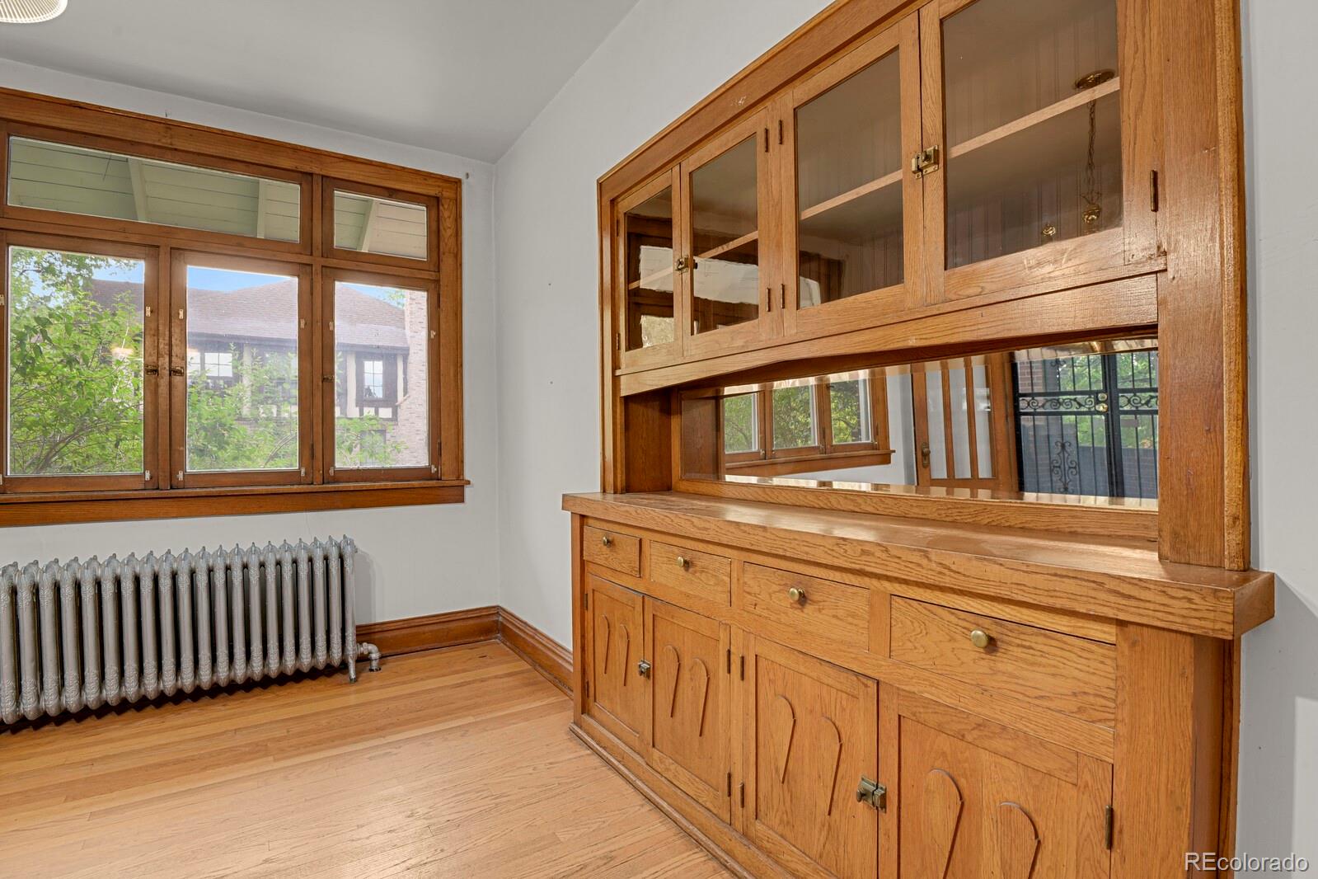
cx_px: 659
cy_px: 440
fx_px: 622
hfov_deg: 93.3
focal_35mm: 17
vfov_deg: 70.4
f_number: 8
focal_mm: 17
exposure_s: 5
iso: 250
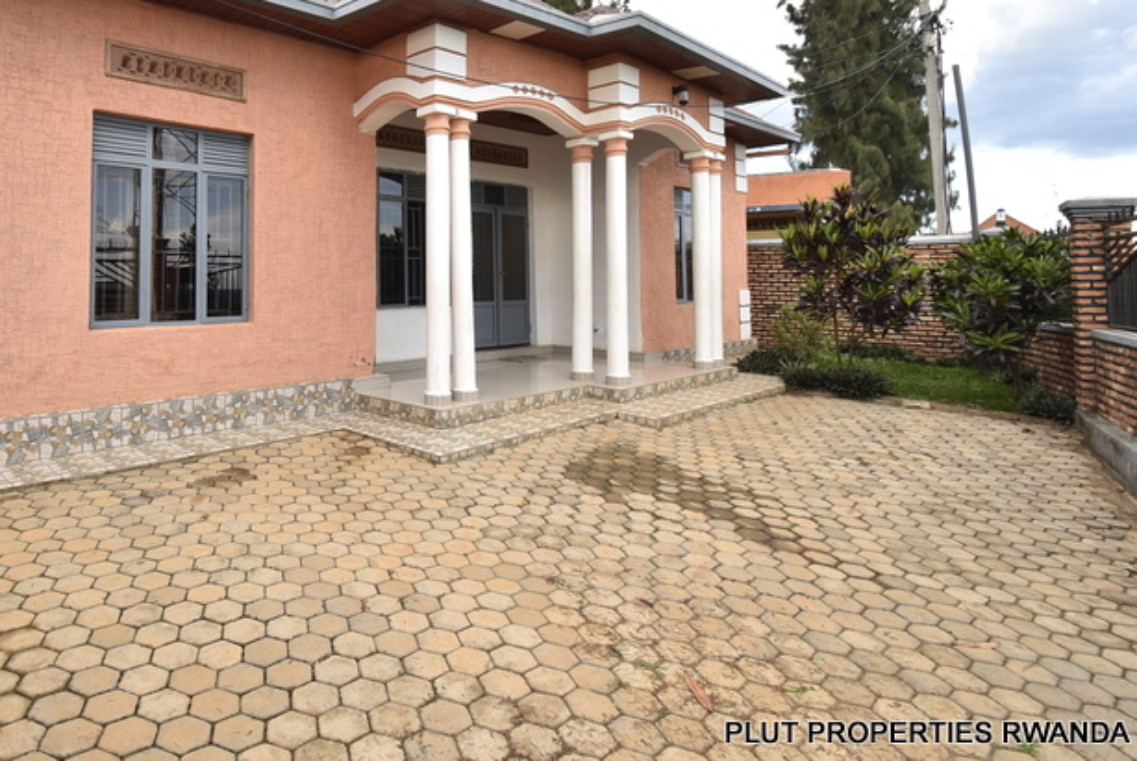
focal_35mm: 21
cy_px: 251
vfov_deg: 58.2
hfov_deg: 78.4
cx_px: 374
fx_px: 664
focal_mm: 10
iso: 250
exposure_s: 1/80
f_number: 8
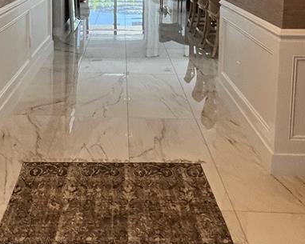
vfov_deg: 33.5
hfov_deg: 45.1
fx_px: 361
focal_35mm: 40
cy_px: -10
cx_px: 102
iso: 200
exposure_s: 1/120
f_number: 1.8
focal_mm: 1.57
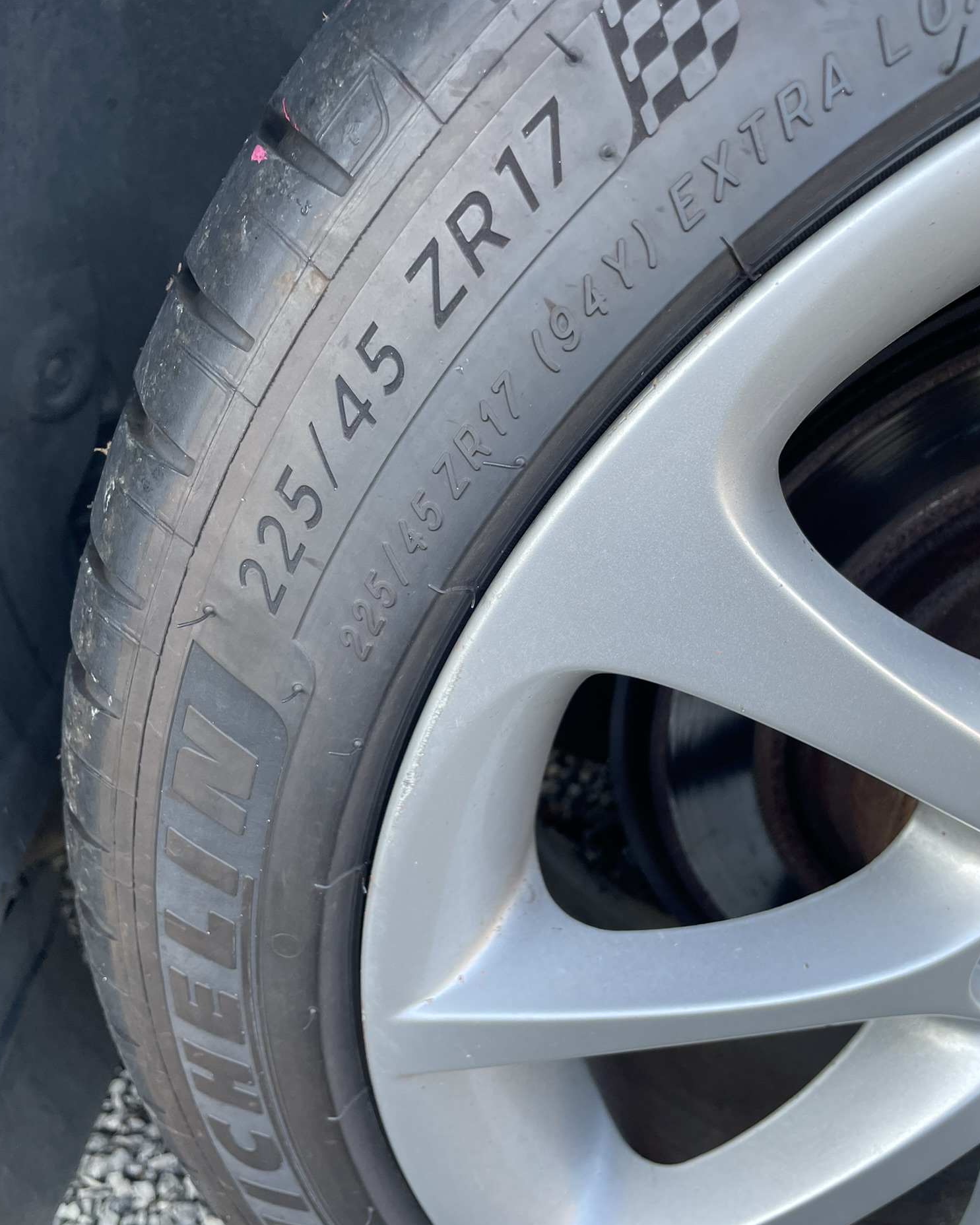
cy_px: 630
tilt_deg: -30.7
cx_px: 502
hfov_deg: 51.5
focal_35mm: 28
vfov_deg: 62.2
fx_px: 1015
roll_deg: +3.2
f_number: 1.6
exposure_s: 1/121
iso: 64
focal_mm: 4.2
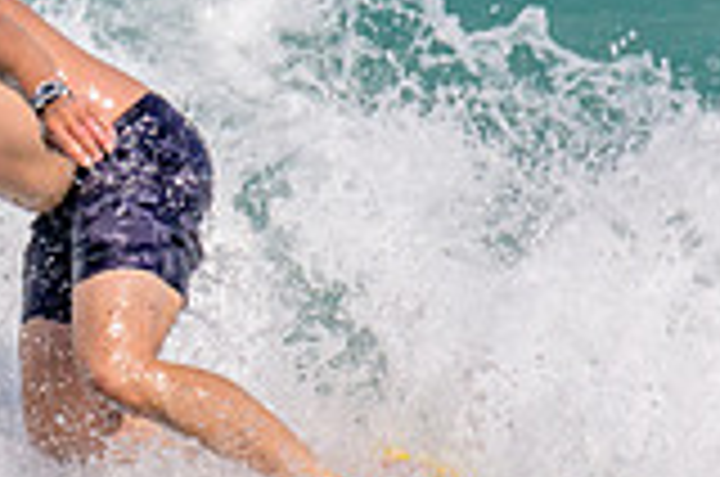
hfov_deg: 0.7
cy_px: 171
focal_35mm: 2914
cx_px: -323
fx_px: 58164
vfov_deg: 0.5
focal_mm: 700
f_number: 11
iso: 560
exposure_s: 1/2000
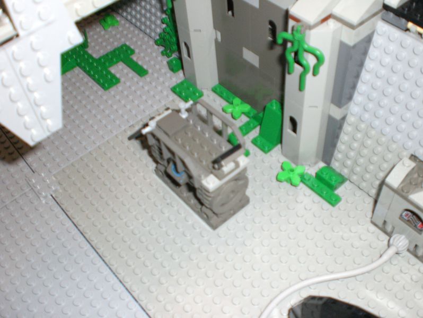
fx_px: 464
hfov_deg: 49.0
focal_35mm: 38
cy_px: 159
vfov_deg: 37.7
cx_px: 212
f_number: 3.1
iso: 200
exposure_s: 1/60
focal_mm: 6.3
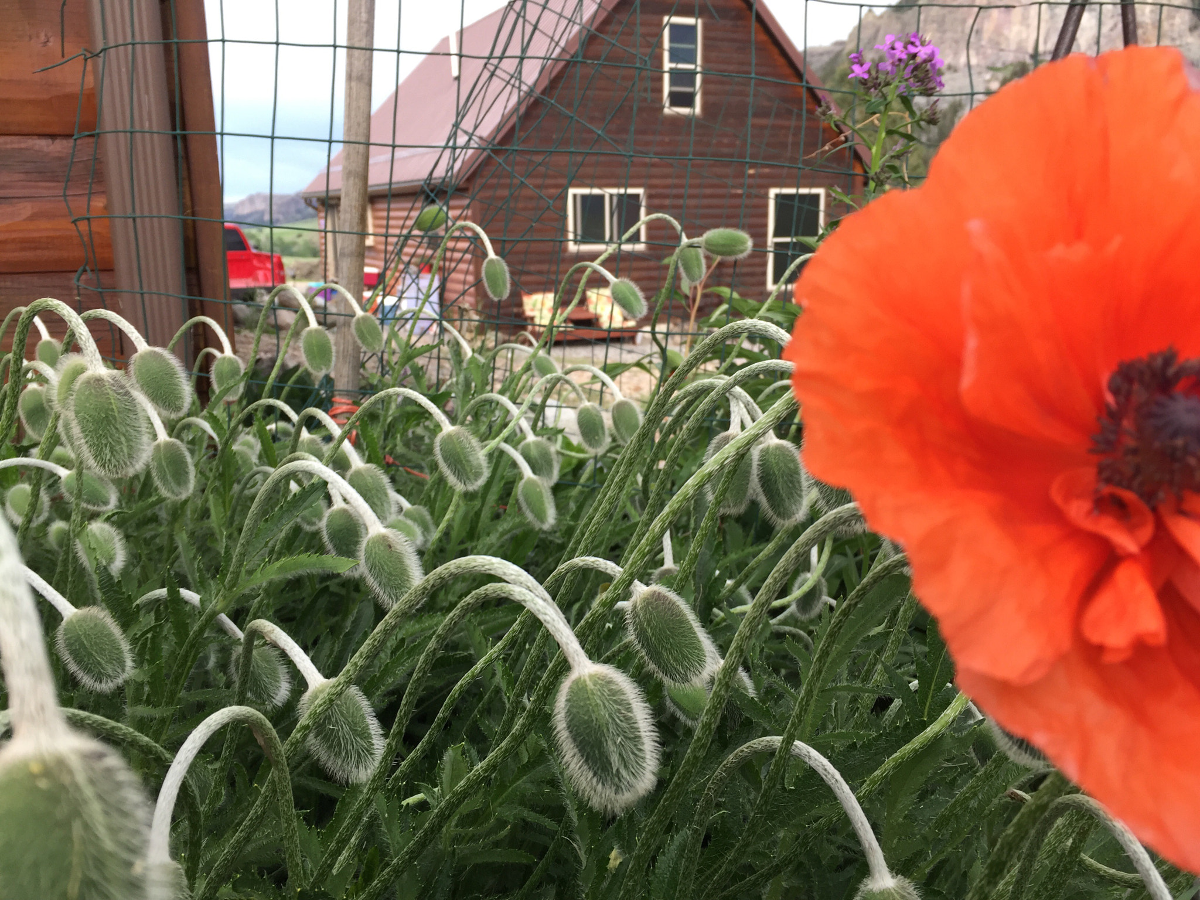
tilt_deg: -10.2
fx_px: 1005
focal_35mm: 29
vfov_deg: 48.2
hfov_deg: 61.7
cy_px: 450
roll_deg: +0.9
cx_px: 600
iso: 40
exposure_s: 1/120
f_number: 2.2
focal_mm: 4.15
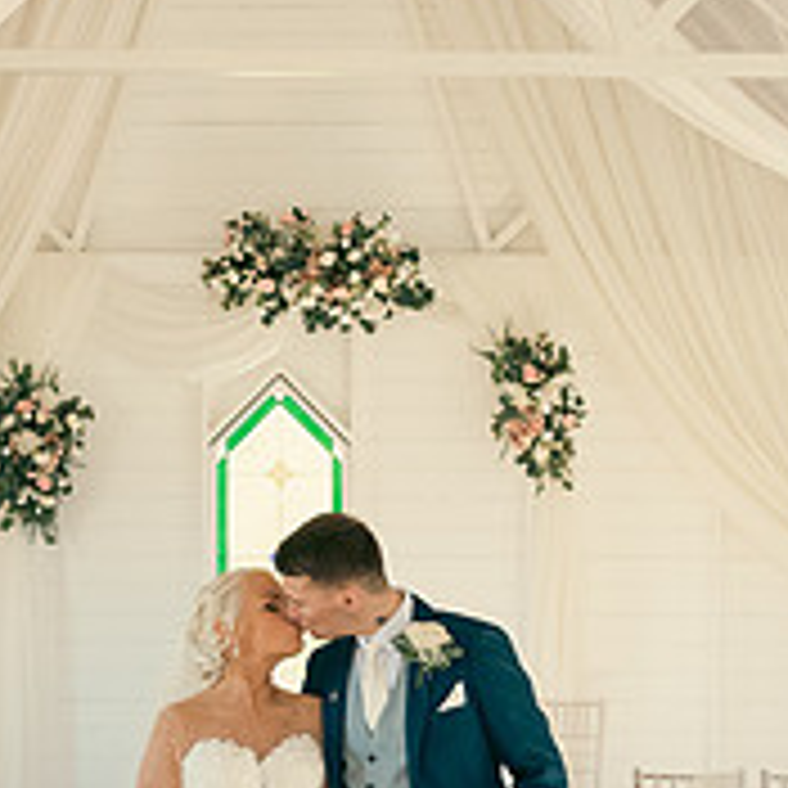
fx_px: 2472
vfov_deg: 18.0
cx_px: 284
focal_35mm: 96
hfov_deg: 18.1
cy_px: 624
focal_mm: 34
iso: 400
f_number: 3.5
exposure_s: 1/200
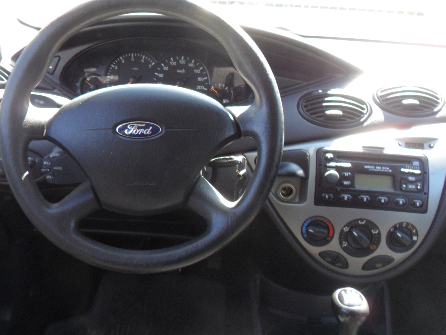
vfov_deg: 41.8
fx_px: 438
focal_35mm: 34
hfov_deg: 53.8
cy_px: 170
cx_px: 192
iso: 80
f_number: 3.5
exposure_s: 1/45
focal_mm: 4.9
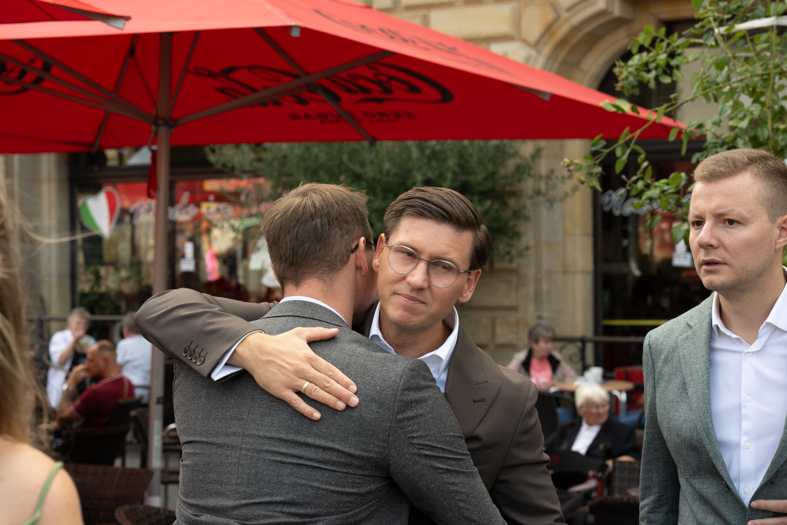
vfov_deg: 16.1
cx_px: 394
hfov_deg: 23.9
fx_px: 1858
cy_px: 262
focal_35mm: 85
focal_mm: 85
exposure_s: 1/125
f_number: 8
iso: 250
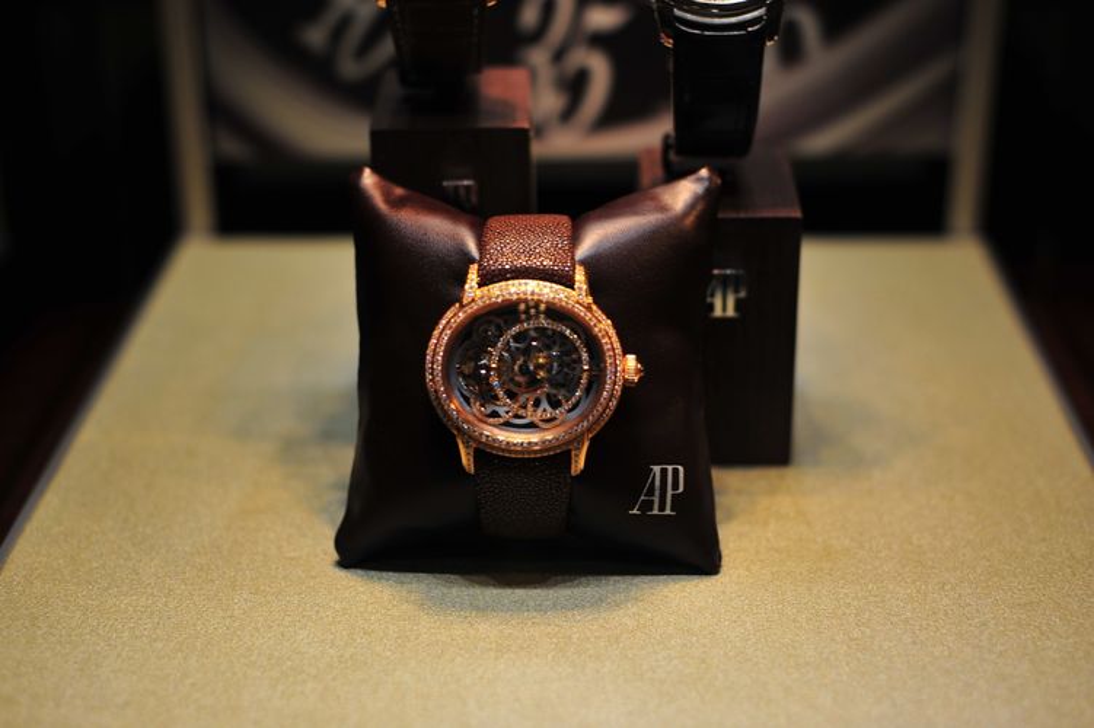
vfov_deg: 27.0
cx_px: 547
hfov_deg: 39.6
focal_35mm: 50
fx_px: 1519
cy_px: 364
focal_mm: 50
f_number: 2.8
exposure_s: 1/80
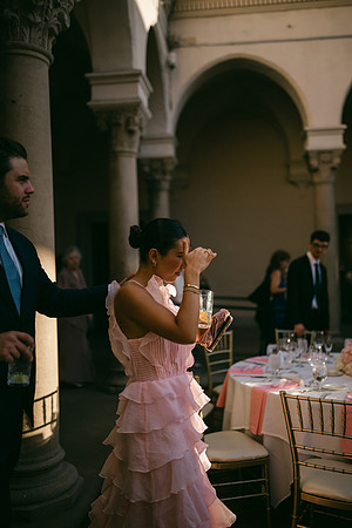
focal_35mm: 35
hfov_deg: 37.9
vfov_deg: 54.4
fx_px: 513
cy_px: 264
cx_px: 176
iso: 64
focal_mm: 35
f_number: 1.2
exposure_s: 1/4000
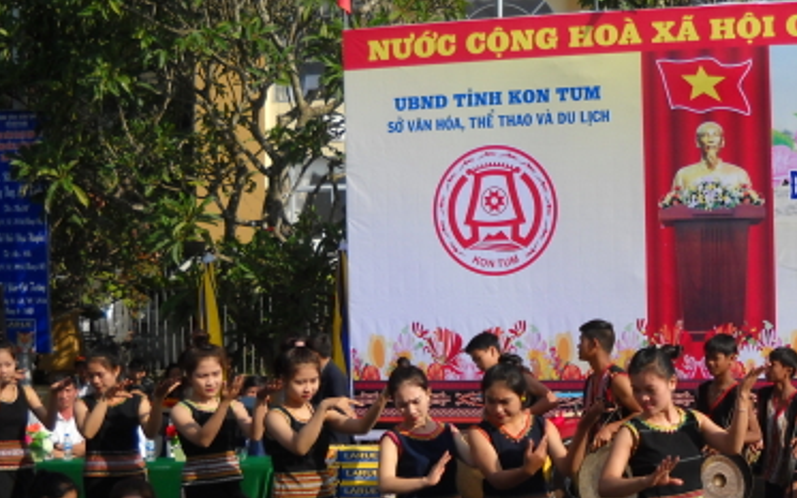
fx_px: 1390
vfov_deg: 20.1
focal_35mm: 64
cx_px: 579
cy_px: 378
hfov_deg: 31.5
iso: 64
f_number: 5.5
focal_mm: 6.72
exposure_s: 1/284
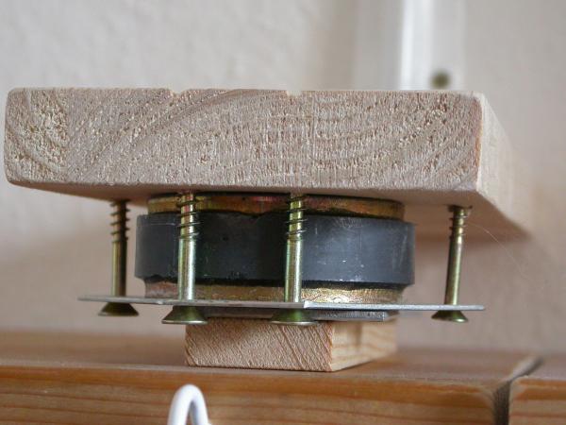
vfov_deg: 15.6
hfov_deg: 20.7
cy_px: 212
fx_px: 1553
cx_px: 283
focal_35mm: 95
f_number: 3.8
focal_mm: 19.8
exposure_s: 1/4.2
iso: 317
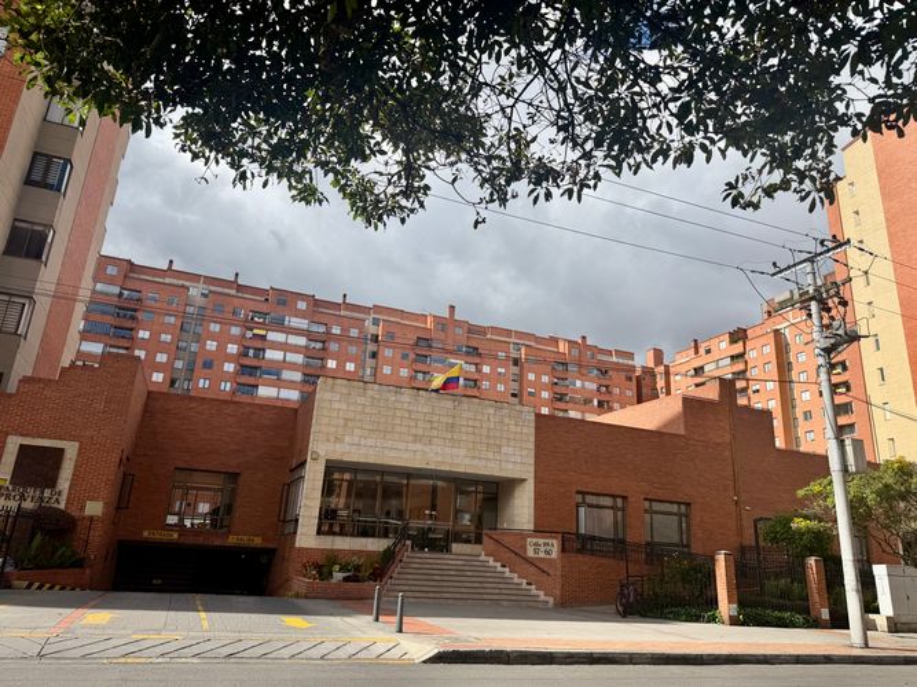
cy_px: 344
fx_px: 636
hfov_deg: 71.6
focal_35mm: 24
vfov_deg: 56.8
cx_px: 458
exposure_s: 1/6173
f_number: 1.78
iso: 80
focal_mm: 6.76
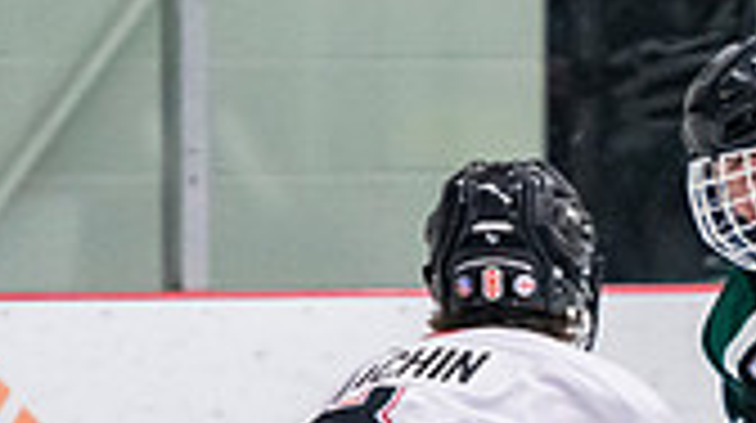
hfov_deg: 2.2
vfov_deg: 1.2
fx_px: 19840
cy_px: 684
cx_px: 1235
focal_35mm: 991
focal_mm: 170
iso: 3200
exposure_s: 1/640
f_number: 3.2
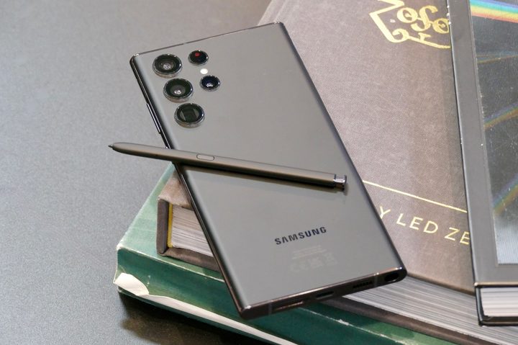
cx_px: 259
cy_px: 172
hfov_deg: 11.4
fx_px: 2588
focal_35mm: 180
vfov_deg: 7.6
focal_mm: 65.81
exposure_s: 1/60
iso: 1600
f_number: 4.5
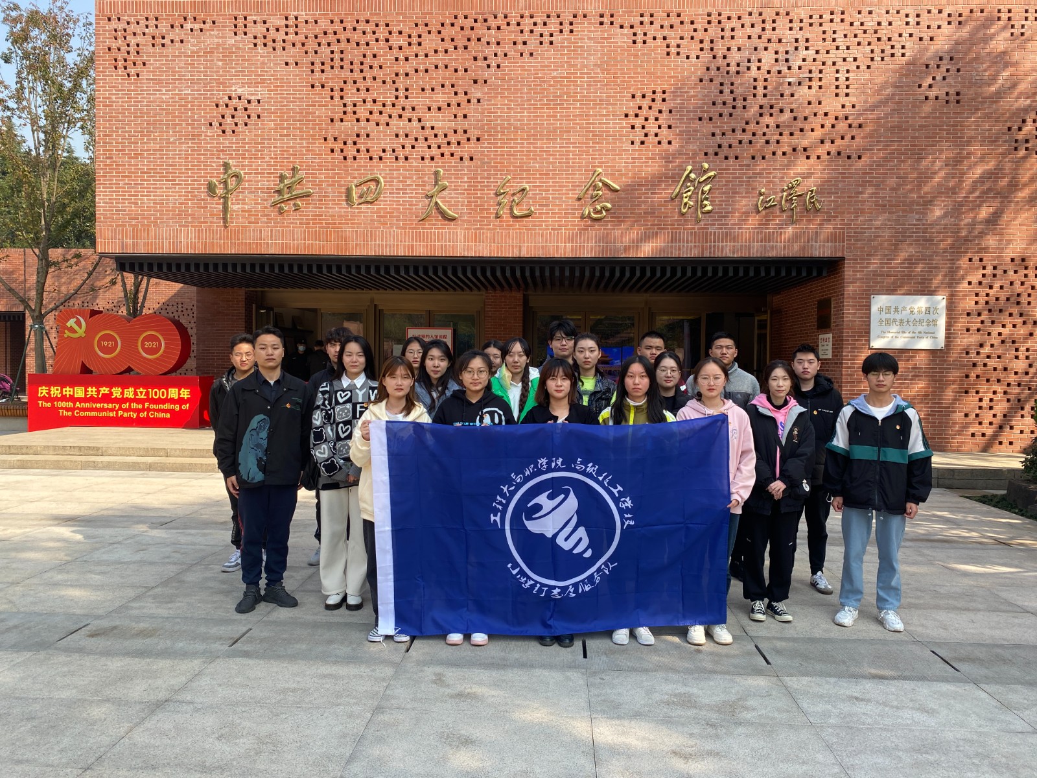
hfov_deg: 67.3
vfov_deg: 53.1
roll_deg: -0.3
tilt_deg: -3.5
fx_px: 779
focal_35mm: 26
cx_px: 518
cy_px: 389
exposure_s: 1/934
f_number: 1.8
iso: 32
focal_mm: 4.25
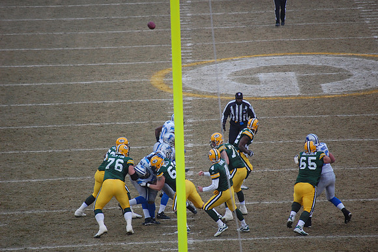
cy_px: 126
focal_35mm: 300
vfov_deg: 4.6
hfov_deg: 6.9
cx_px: 189
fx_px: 3148
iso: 800
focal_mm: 200
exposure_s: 1/1250
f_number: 5.6
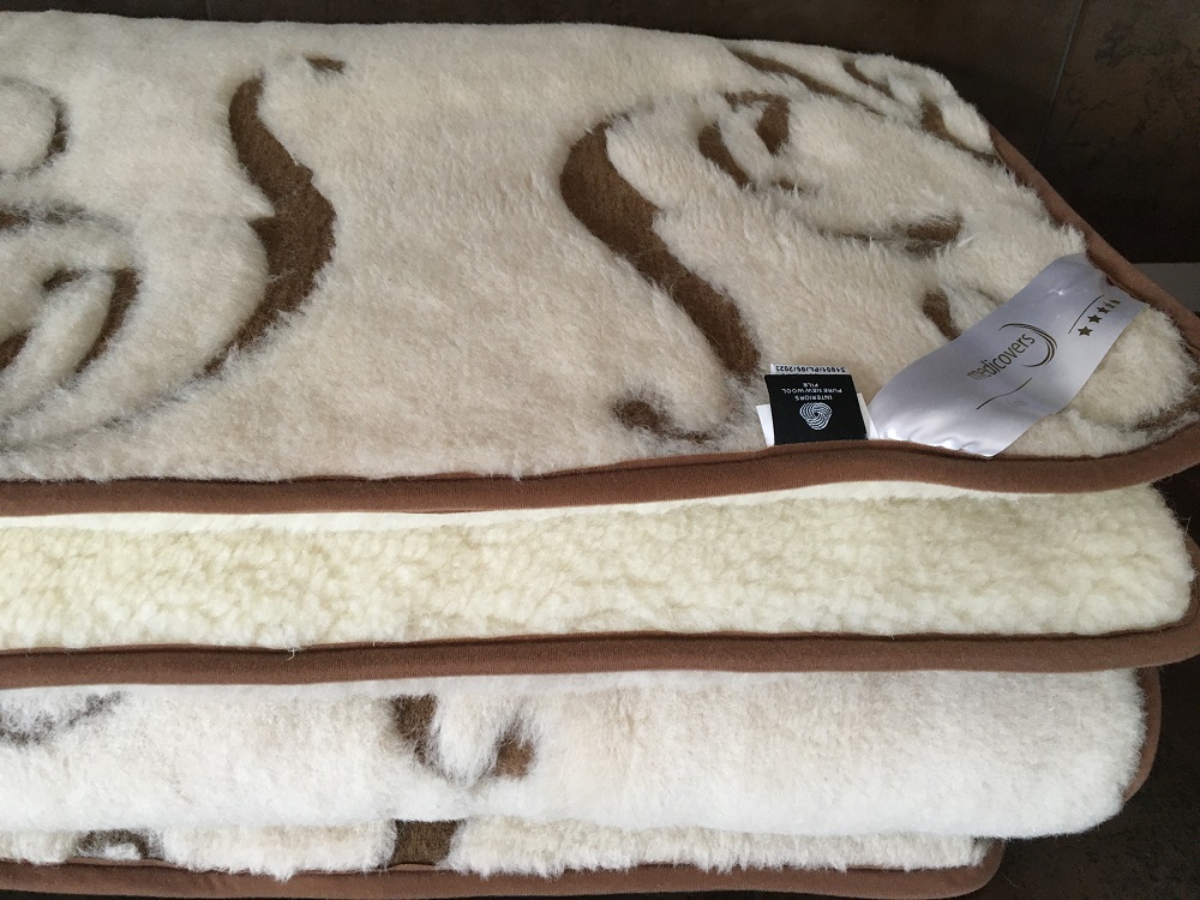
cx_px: 600
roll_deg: -1.4
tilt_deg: -37.8
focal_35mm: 29
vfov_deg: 48.2
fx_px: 1005
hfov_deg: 61.7
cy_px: 450
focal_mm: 4.15
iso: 125
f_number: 2.2
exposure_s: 1/33
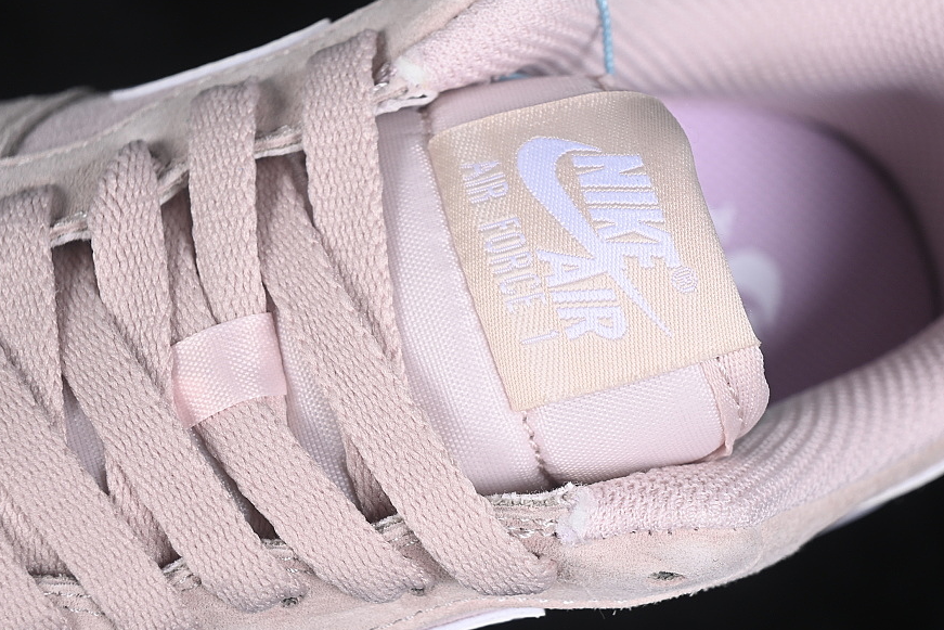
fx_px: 2439
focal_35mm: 93
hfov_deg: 21.9
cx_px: 470
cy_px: 316
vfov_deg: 14.7
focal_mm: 50
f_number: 7.1
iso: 160
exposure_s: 1/80
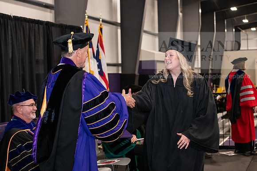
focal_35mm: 70
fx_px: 500
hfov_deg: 28.8
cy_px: 86
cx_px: 128
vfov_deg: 19.5
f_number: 5
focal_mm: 70
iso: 2500
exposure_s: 1/200
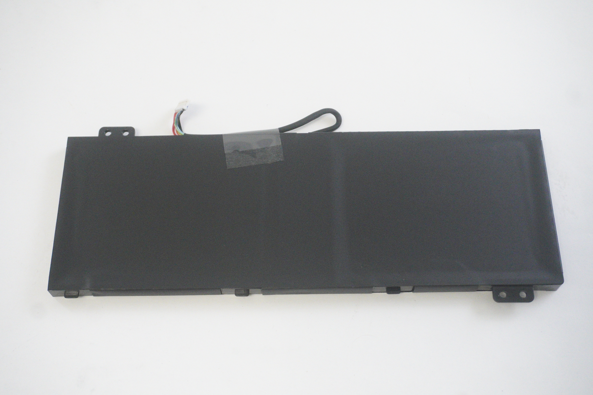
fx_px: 716
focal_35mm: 44
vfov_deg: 30.8
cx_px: 296
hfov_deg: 45.0
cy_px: 198
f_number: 5.6
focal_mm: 29
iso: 6400
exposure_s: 1/250
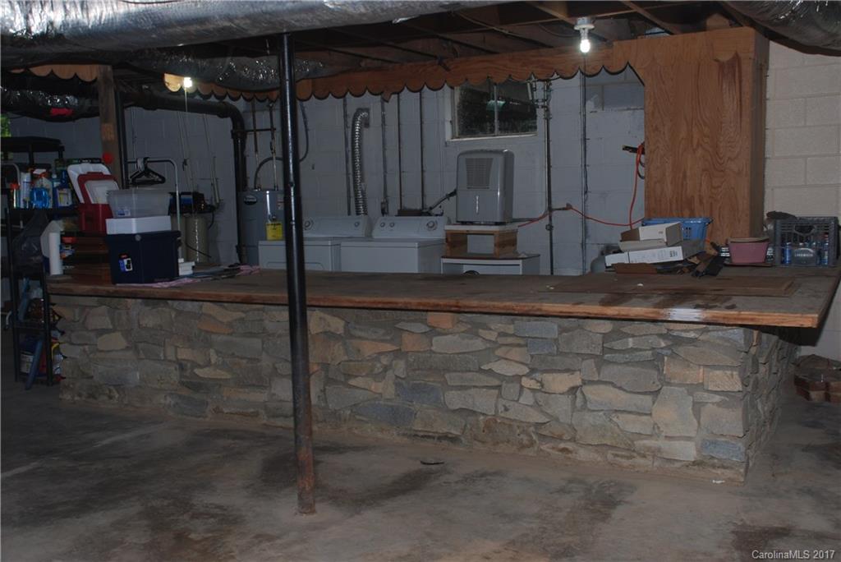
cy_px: 281
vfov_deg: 36.9
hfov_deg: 53.1
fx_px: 841
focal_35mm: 36
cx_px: 420
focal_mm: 24
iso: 200
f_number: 5
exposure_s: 1/60
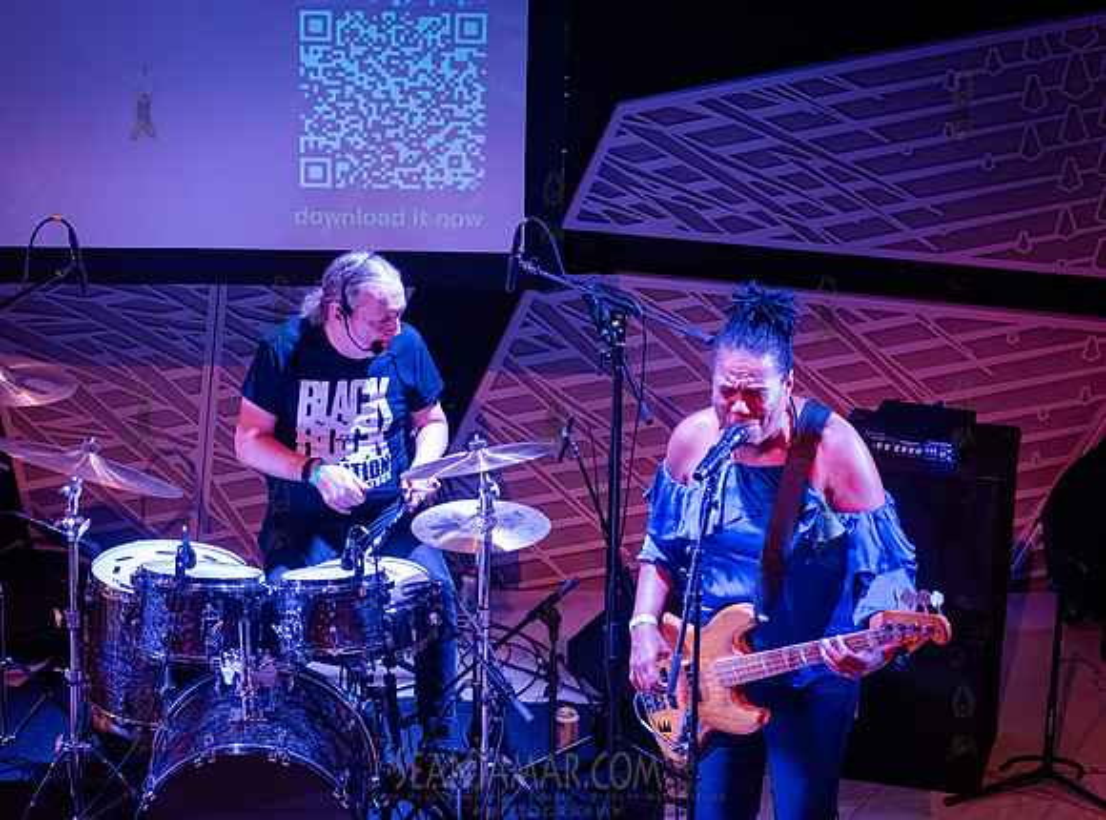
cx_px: 467
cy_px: 394
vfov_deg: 14.3
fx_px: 3265
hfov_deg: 19.2
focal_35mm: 103
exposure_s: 1/250
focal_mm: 92
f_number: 5
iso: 8000
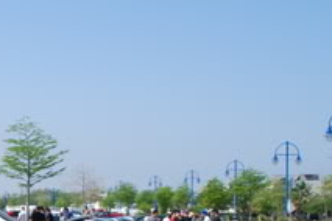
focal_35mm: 81
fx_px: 747
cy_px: 209
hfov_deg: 23.0
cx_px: -68
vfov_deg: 16.6
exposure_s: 1/250
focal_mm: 18
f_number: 8
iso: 100
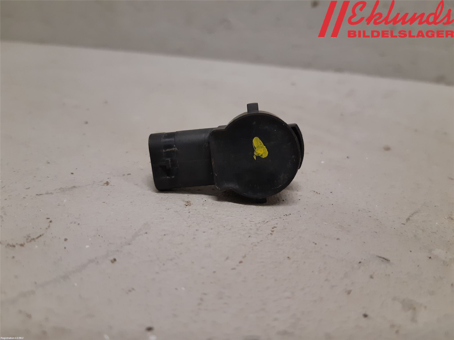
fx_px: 341
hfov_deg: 67.3
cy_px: 170
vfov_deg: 53.1
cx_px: 227
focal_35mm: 26
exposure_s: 1/50
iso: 160
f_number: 1.7
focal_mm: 3.93
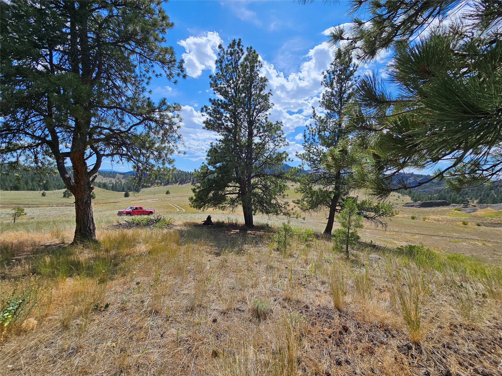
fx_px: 189
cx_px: 251
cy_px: 188
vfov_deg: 89.9
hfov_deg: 106.2
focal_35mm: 13
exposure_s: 1/2490
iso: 50
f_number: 2.2
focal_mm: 2.2
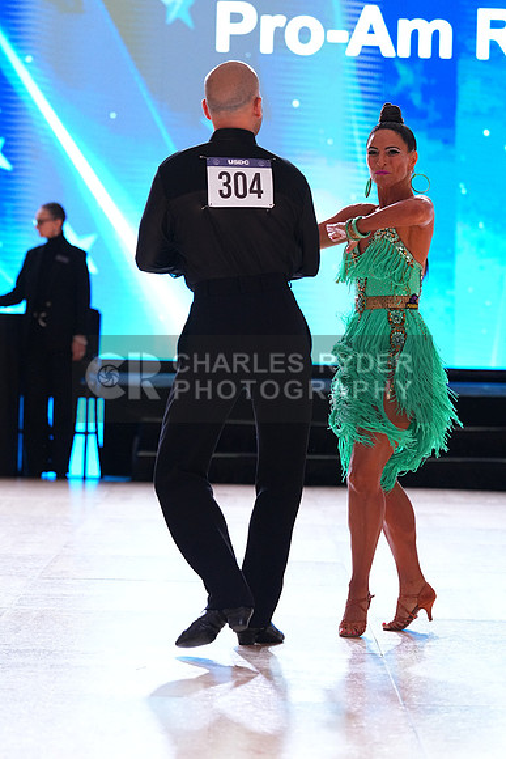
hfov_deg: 10.3
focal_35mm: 133
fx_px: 2802
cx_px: 253
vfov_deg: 15.4
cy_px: 380
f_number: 4
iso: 3200
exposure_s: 1/400
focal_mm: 133
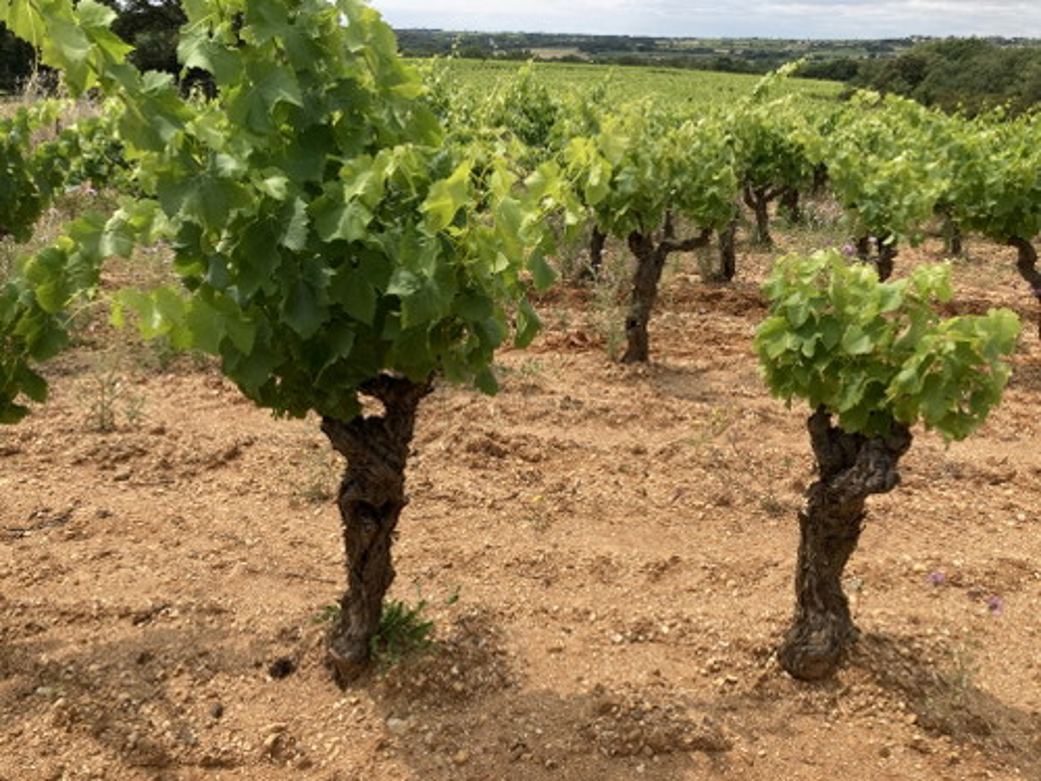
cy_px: 390
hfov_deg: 63.4
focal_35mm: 28
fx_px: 842
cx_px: 520
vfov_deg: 49.7
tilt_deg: -21.2
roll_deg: -1.6
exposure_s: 1/1799
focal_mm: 3.99
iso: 20
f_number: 1.8
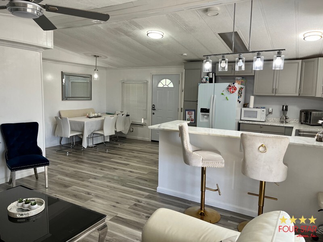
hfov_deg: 67.3
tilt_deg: -9.0
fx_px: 243
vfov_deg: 53.1
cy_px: 121
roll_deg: -1.6
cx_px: 162
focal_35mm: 26
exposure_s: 1/120
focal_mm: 5.1
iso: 125
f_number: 1.6
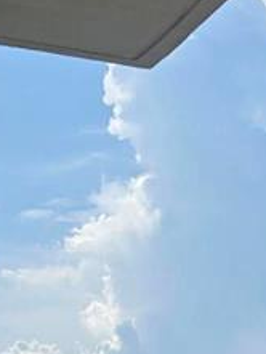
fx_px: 1279
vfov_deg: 13.0
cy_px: 777
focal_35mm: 125
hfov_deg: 11.8
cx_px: 242
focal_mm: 6.3
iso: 12
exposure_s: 1/1108
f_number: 1.7
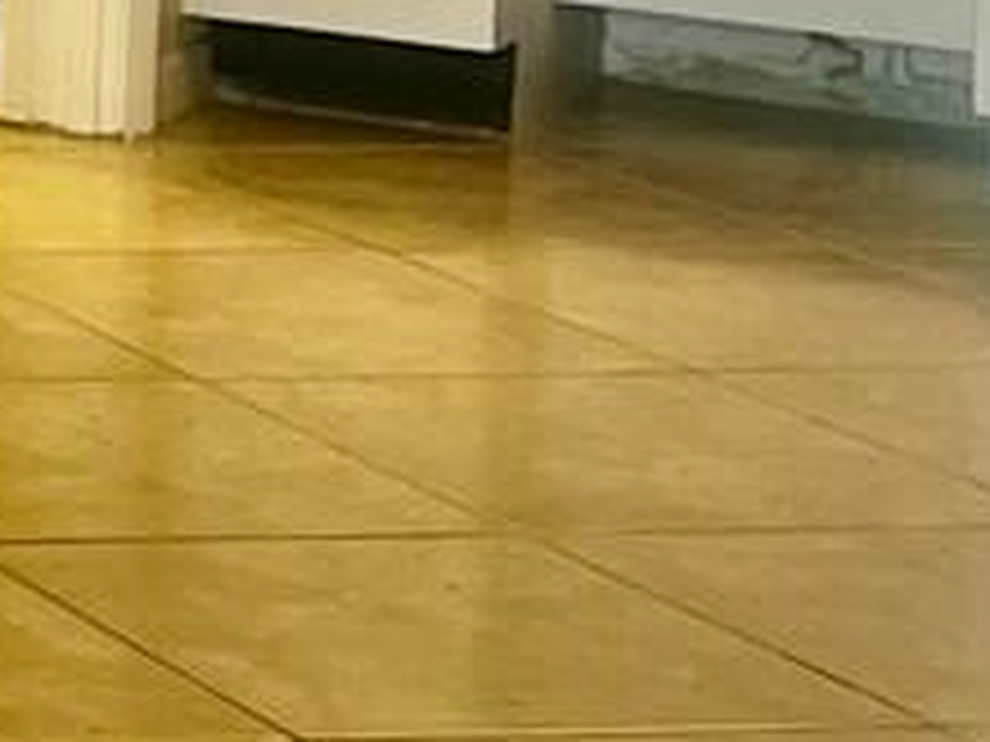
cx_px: -1868
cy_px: -850
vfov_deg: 7.5
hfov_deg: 8.8
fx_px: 5405
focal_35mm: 189
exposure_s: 1/120
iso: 80
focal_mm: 5.7
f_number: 1.5
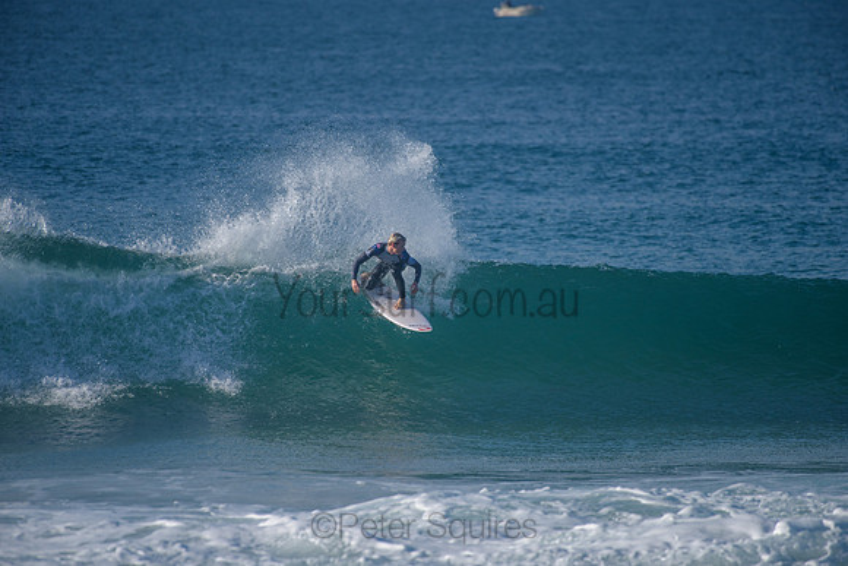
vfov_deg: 2.7
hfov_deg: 4.0
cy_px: 283
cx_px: 424
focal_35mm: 515
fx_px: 12128
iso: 250
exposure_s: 1/2000
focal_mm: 500
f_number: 5.6
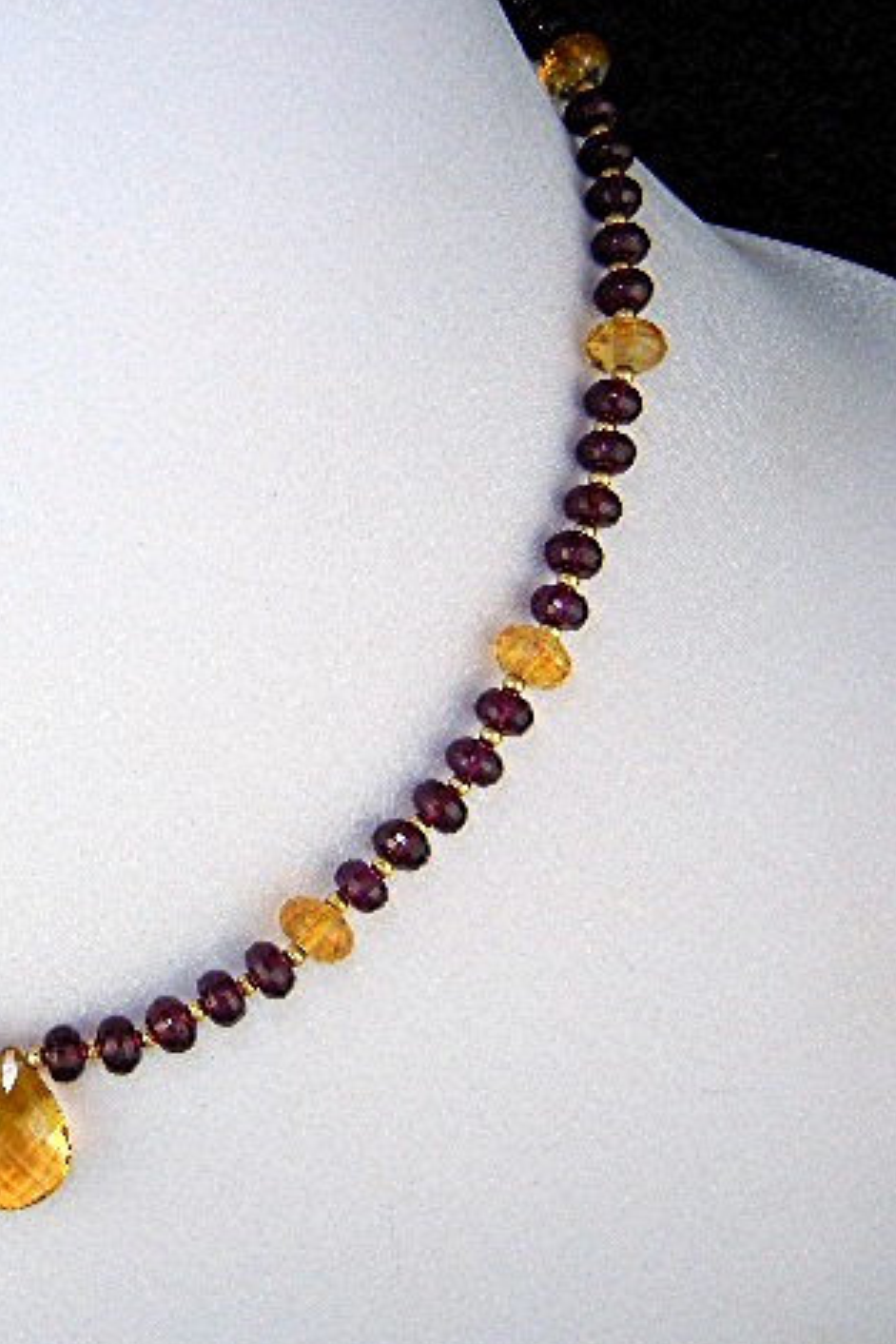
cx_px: 31
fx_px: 1792
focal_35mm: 48
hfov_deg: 26.8
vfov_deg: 41.1
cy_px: 679
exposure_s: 1/47.7
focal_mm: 6.2
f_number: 3.6
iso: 160
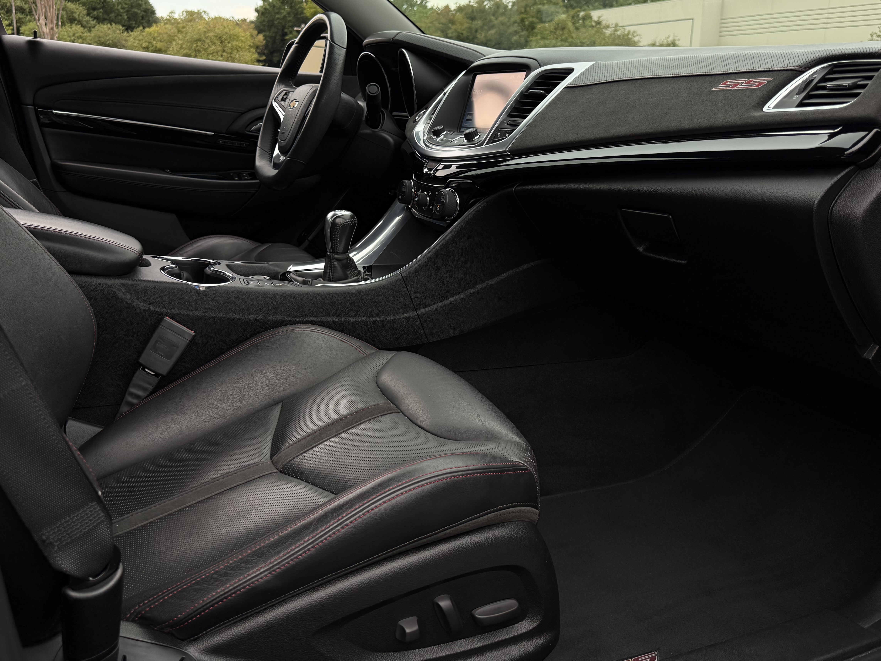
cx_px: 421
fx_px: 763
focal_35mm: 30
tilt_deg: -13.7
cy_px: 278
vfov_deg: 46.6
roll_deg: -0.5
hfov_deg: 59.9
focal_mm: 6.76
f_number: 1.78
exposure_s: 1/243
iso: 160
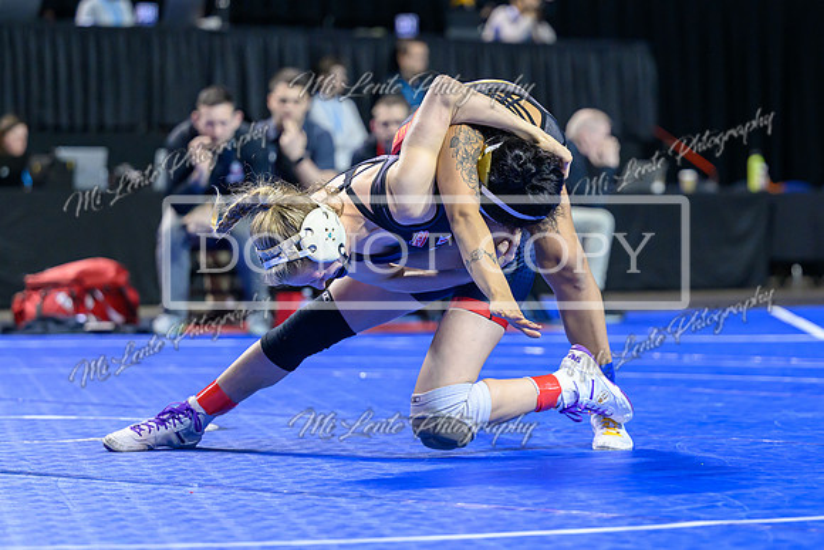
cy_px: 241
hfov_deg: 13.2
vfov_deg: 8.8
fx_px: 3564
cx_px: 450
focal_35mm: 156
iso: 2500
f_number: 2.8
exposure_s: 1/800
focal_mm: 105
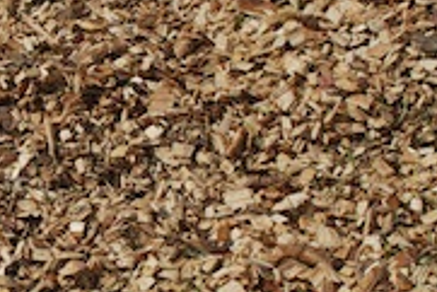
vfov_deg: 12.7
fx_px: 1312
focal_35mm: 108
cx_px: -75
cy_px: 148
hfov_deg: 18.0
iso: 100
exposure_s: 1/200
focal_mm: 26
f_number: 13
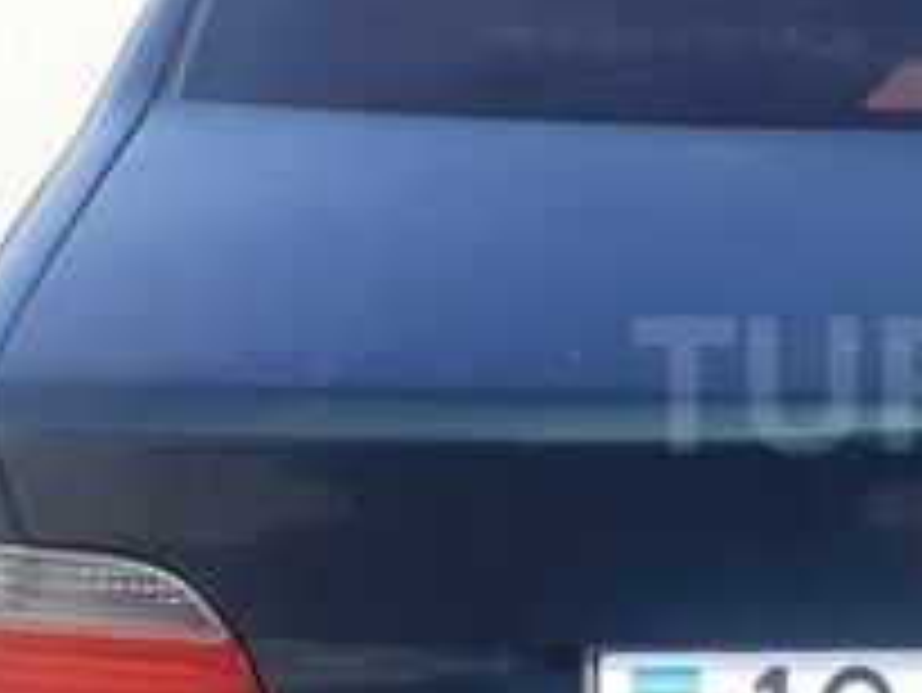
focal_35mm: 87
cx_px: 1093
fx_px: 2319
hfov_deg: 21.0
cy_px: 385
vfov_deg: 17.0
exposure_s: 1/616
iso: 40
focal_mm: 3.6
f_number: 1.9
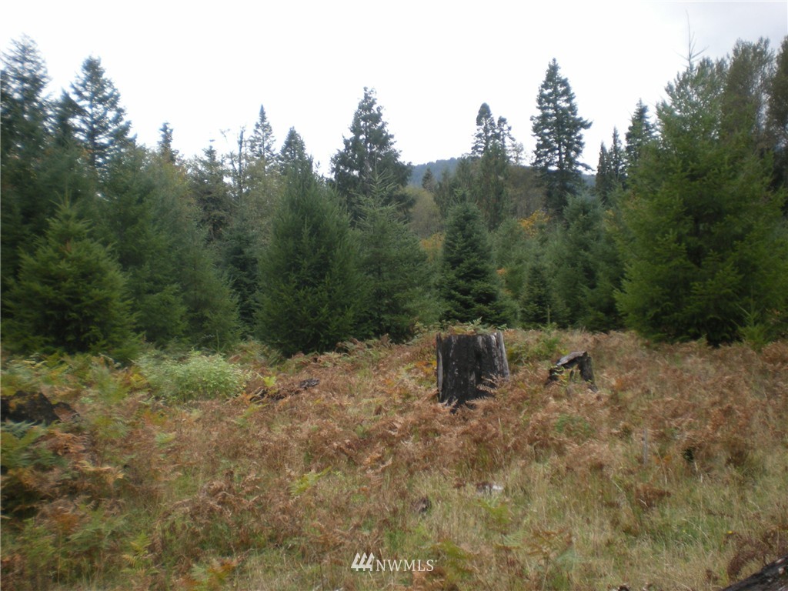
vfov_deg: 37.7
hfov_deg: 49.0
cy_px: 296
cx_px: 394
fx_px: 865
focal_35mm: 38
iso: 64
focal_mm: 6.3
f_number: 3.1
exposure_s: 1/197
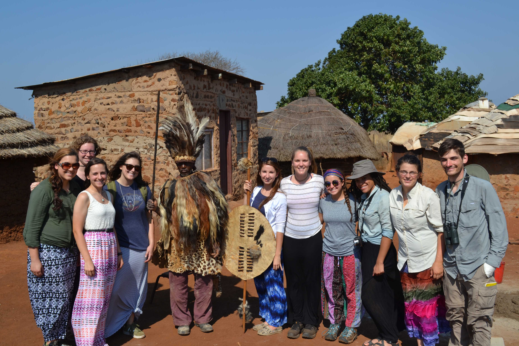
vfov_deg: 34.2
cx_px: 260
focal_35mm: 39
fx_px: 562
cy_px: 173
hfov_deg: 49.6
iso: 100
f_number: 8
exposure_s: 1/250
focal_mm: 26
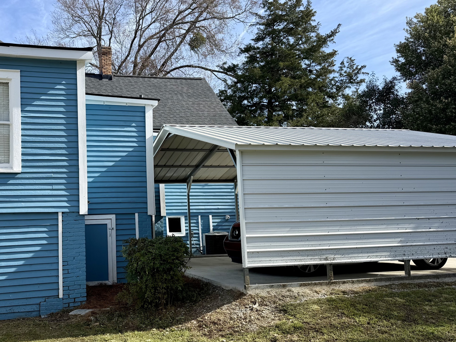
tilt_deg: +6.0
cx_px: 127
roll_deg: +1.5
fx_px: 461
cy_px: 171
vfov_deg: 40.7
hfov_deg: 50.9
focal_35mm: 35
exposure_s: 1/2525
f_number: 1.78
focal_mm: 6.76
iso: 80
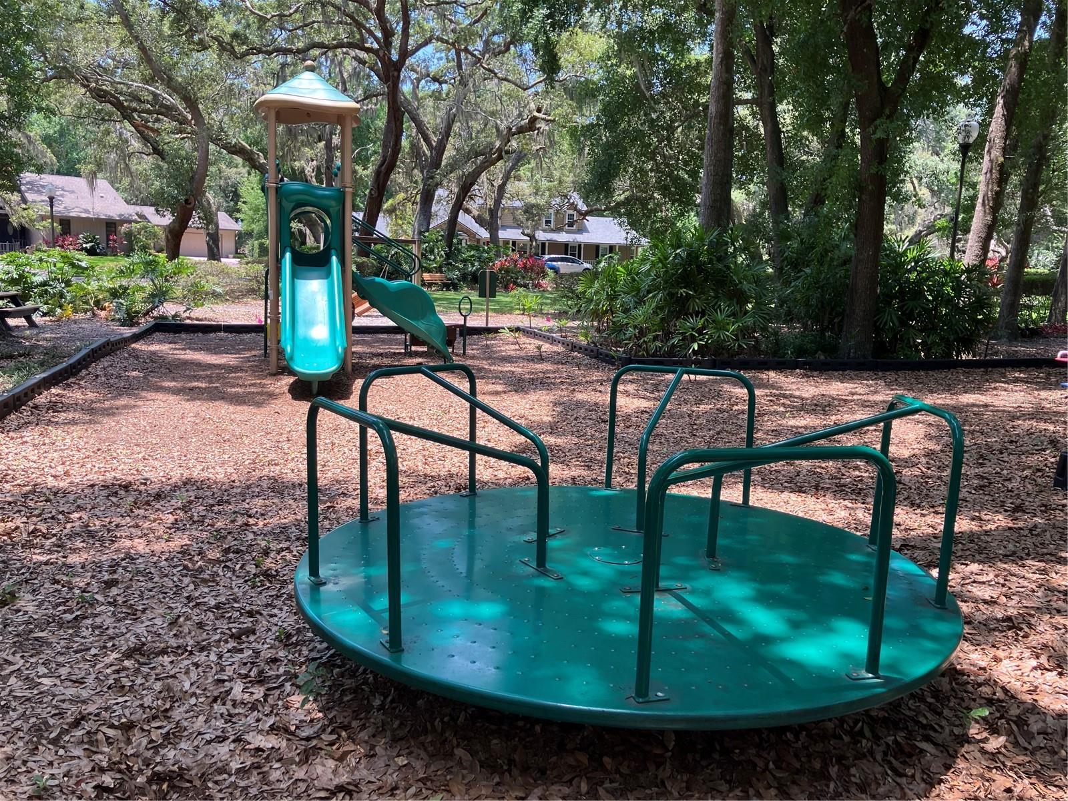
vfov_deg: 49.7
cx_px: 534
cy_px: 400
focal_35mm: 28
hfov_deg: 63.4
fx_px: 864
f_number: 1.8
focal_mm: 3.99
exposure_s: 1/254
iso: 25
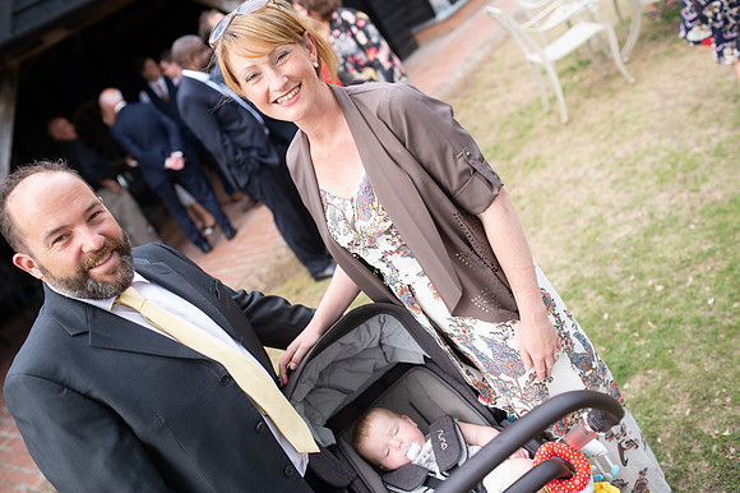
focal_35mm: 35
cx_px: 370
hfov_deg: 54.5
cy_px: 246
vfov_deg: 37.8
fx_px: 719
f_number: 2.8
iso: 100
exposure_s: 1/250
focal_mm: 35
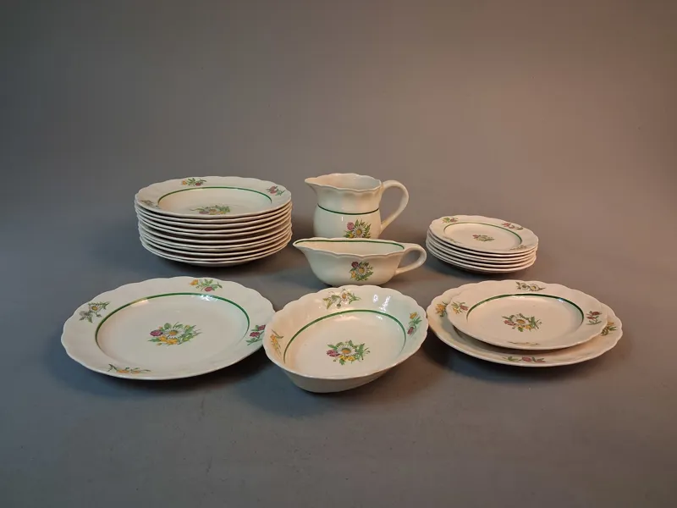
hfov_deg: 65.3
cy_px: 254
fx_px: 528
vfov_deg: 51.4
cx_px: 338
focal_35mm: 27
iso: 320
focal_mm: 4
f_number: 1.8
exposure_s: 1/100
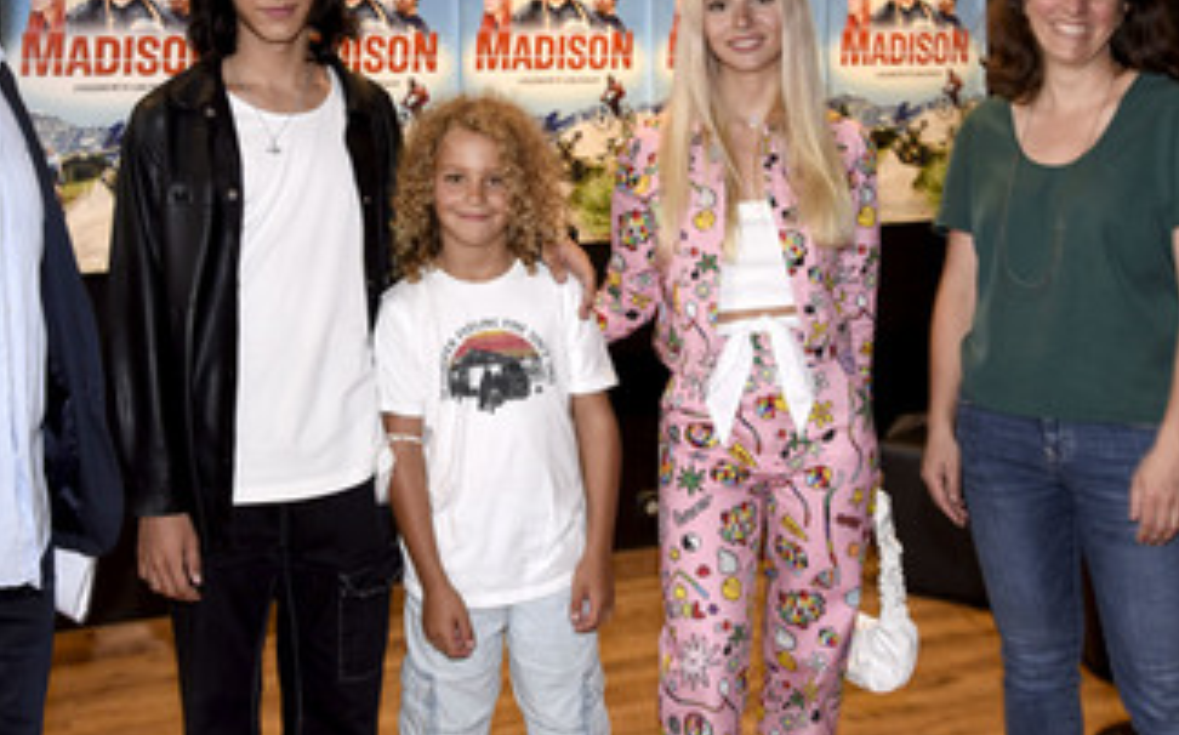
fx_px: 1413
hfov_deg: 45.0
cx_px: 460
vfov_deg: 29.1
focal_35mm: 44
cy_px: 277
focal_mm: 31
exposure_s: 1/125
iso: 1250
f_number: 6.3
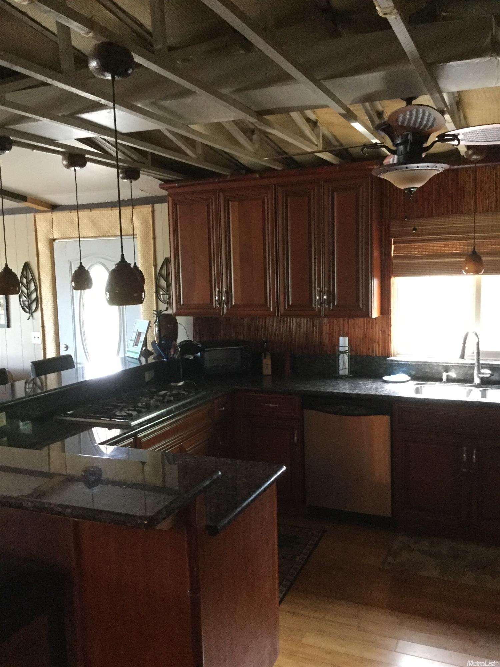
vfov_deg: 58.4
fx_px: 597
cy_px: 334
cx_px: 250
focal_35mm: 31
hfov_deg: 45.4
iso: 200
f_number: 2.4
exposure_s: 1/30
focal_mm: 3.3
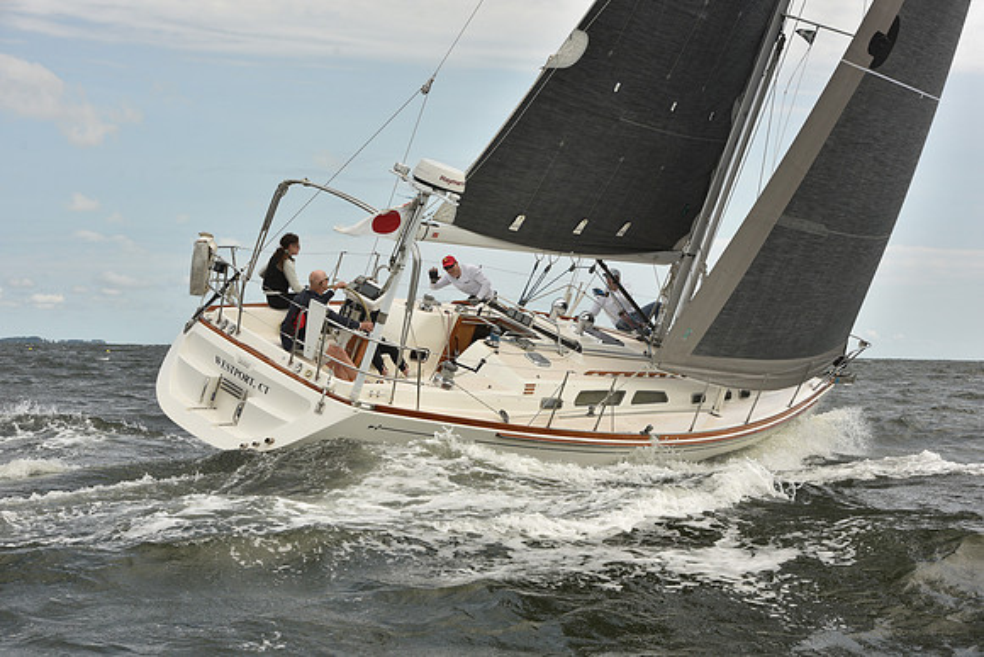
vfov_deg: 19.5
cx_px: 492
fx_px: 1914
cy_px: 328
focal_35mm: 70
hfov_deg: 28.8
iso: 250
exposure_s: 1/800
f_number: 9
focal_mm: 70
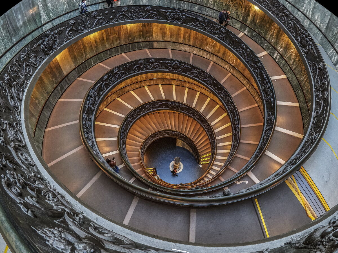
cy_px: 126
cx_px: 169
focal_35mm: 16
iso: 1600
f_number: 5.6
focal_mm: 8
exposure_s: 1/20
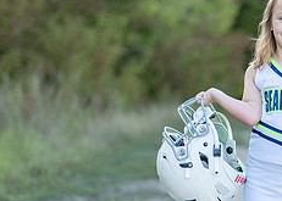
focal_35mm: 170
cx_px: 289
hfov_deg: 11.7
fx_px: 1362
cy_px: 162
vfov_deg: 8.4
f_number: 1.2
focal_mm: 50
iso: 100
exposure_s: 1/640
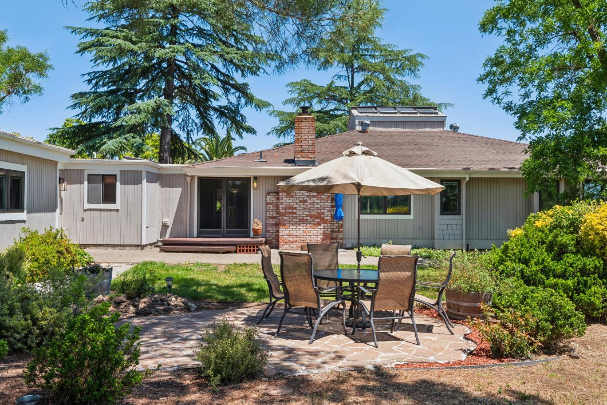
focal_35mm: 34
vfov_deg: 38.9
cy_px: 196
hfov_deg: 55.8
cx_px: 310
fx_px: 573
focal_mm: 31
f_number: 20
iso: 320
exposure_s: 1/60
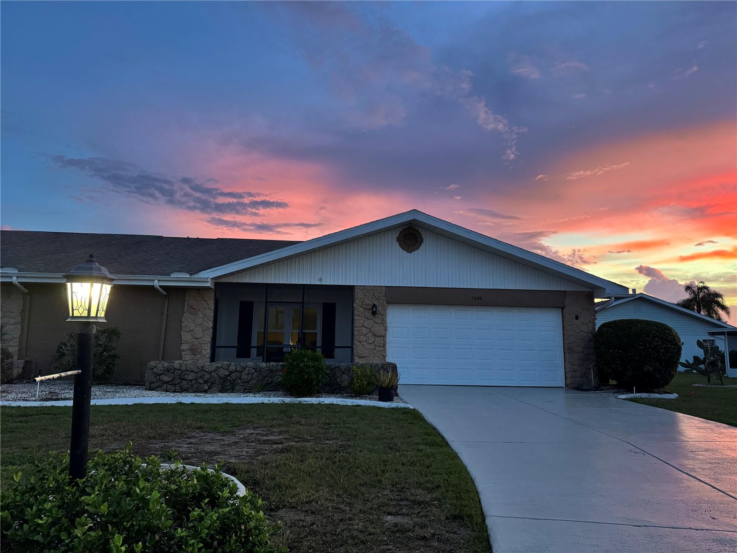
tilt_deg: +8.6
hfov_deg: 71.6
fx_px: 511
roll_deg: -0.9
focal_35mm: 24
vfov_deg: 56.8
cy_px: 276
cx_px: 368
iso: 500
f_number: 1.78
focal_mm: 6.76
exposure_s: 1/60
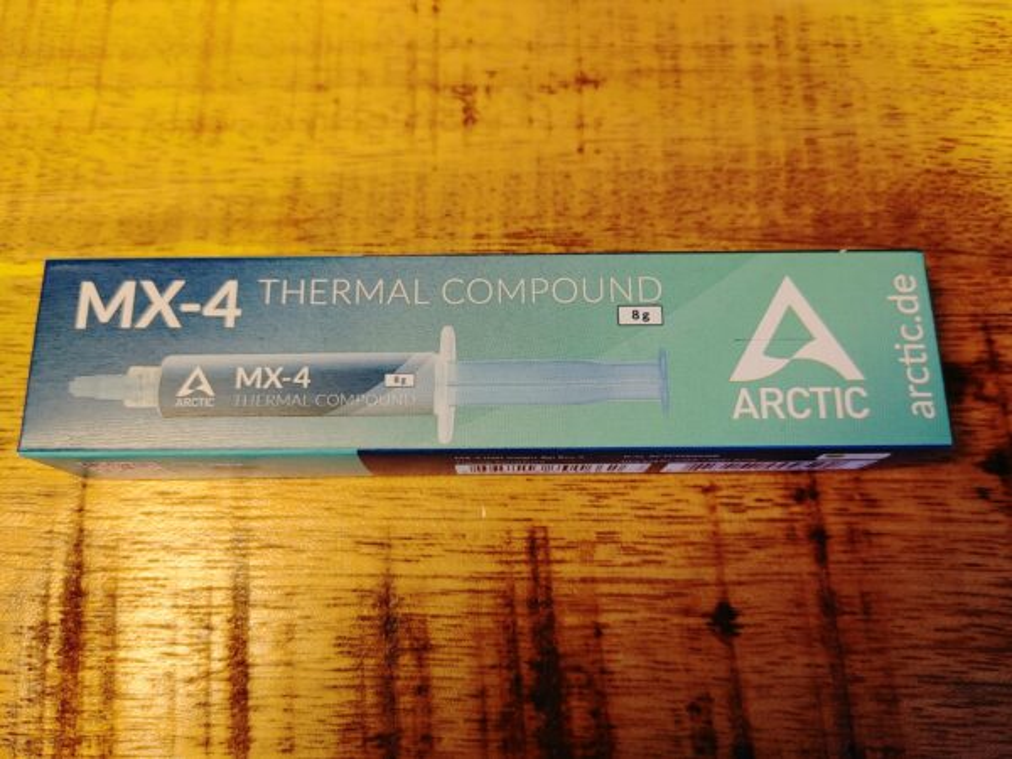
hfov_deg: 67.3
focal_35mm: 26
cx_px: 506
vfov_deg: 53.1
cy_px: 380
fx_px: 760
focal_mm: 4.81
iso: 250
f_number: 1.8
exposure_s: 1/100
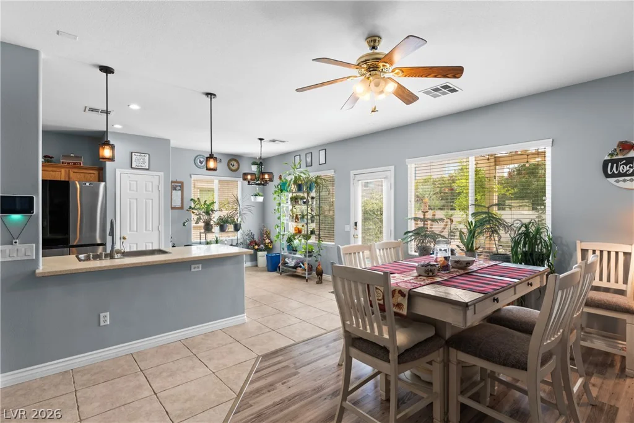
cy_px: 212
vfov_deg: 67.4
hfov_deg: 90.0
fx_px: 317
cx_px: 317
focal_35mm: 18
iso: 400
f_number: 8
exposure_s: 1/20
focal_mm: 18
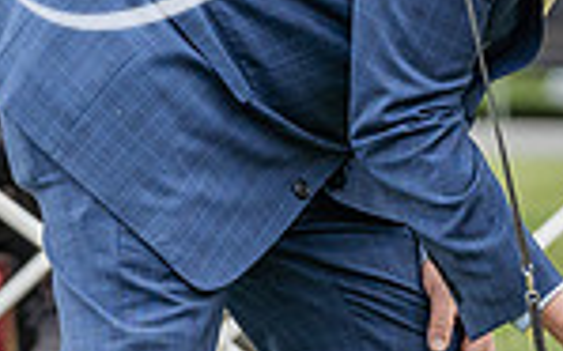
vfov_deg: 1.4
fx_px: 14418
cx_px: 305
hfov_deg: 2.2
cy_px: 193
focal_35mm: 940
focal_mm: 162
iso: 800
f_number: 4.5
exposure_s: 1/1000
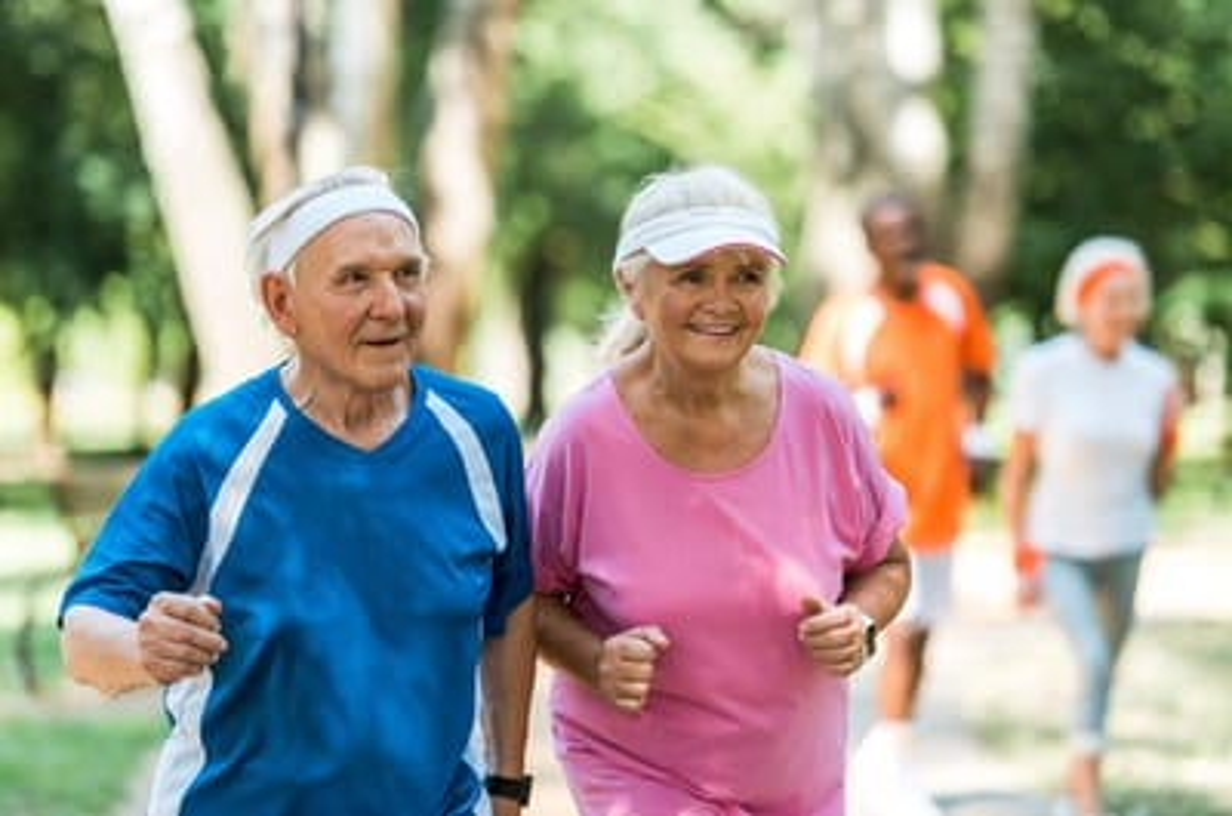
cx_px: 616
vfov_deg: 9.1
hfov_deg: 13.7
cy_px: 408
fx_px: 5123
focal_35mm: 150
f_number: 3.2
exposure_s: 1/500
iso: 400
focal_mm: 150
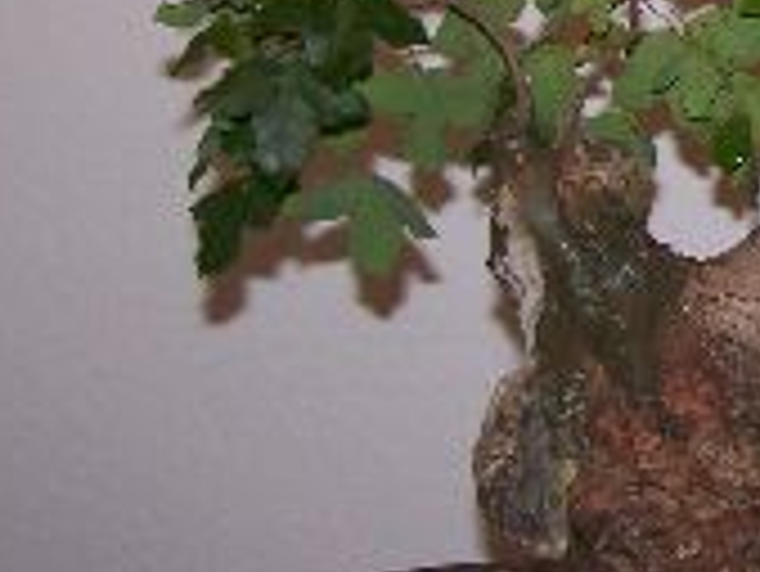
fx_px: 2966
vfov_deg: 10.9
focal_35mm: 135
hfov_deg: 13.9
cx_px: 1075
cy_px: -61
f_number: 2.8
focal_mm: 6.3
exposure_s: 1/60
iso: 80
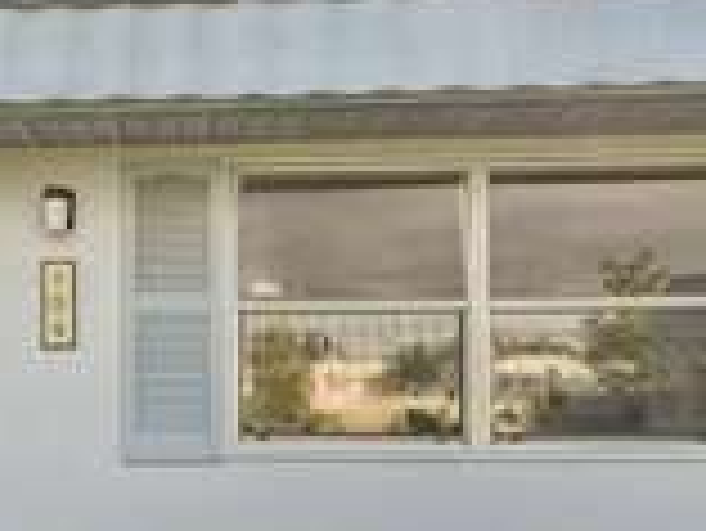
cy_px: 299
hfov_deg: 42.6
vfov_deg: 35.1
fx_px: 837
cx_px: 94
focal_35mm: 41
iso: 400
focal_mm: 14
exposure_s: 1/400
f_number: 8
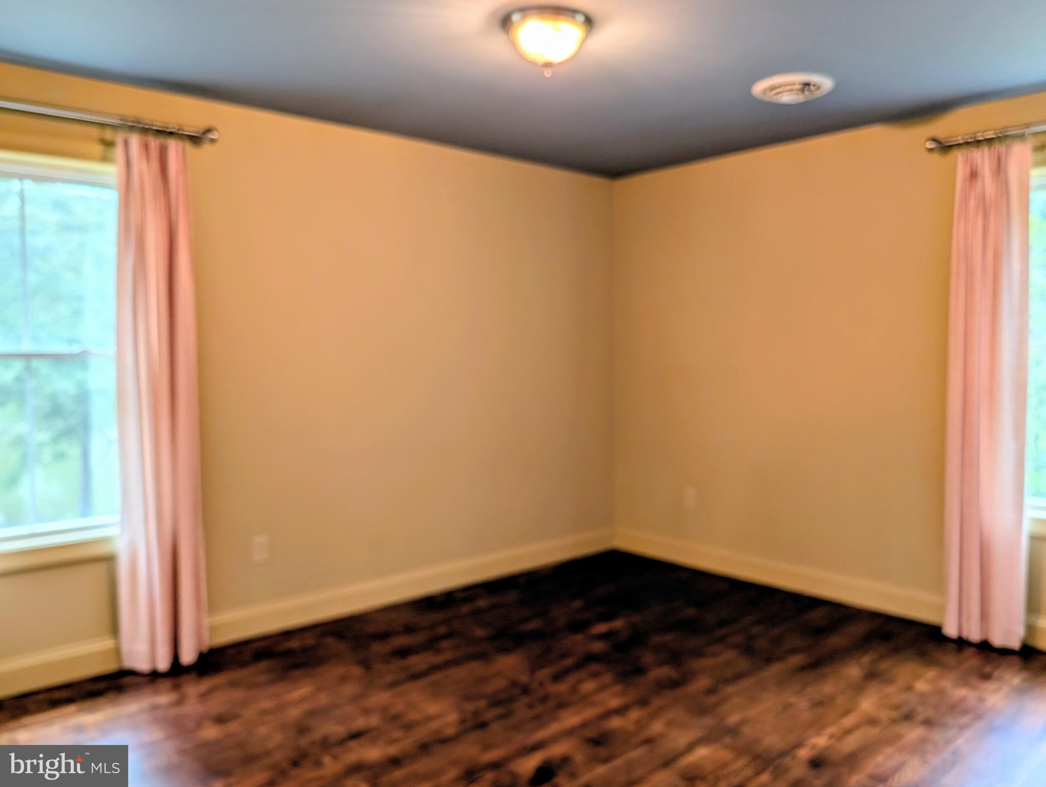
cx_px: 523
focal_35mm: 24
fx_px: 726
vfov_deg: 56.9
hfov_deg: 71.5
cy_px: 394
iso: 99
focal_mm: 6.9
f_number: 1.68
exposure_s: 1/120
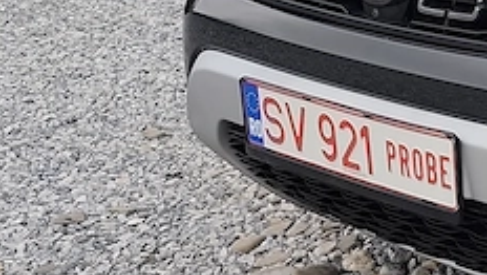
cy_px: -139
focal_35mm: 108
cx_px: 819
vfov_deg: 10.8
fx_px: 1396
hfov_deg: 17.0
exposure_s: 1/196
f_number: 1.65
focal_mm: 6.19
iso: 50
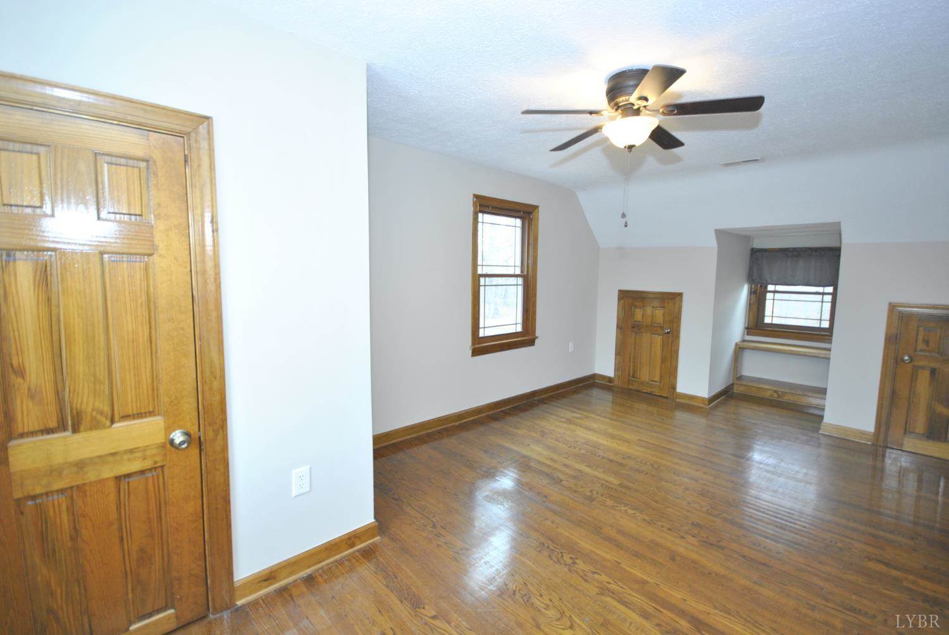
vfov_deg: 77.5
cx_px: 474
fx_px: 396
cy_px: 318
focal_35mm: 15
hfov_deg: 100.3
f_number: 4
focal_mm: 10
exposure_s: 1/15
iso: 400
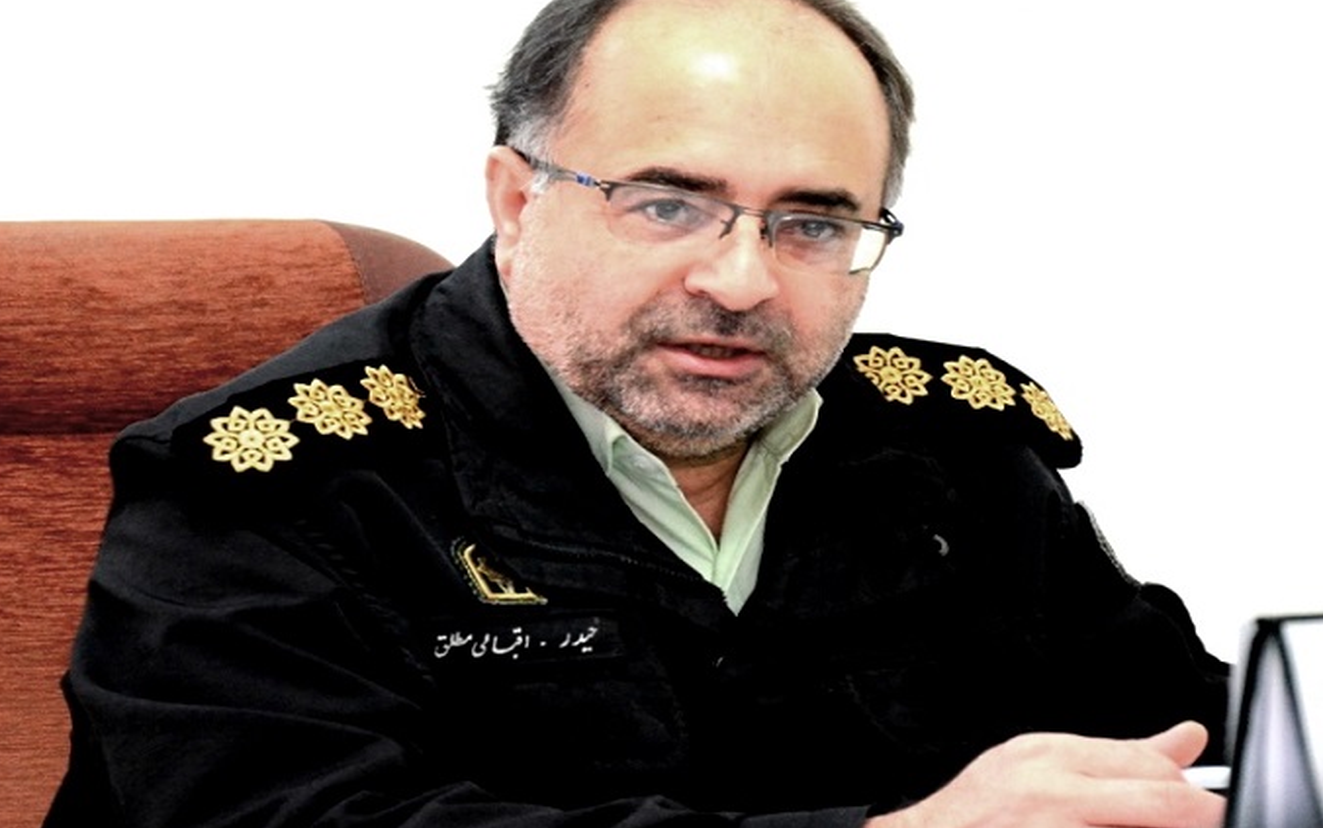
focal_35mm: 156
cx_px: 671
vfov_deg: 8.4
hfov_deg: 13.4
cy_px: 417
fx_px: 5627
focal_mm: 92
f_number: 5.6
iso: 6400
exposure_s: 1/80
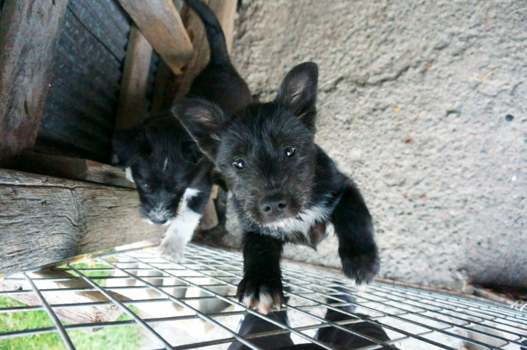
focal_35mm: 24
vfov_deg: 53.1
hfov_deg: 73.8
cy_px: 175
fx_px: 351
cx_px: 264
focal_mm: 16
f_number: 3.5
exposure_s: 1/160
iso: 3200
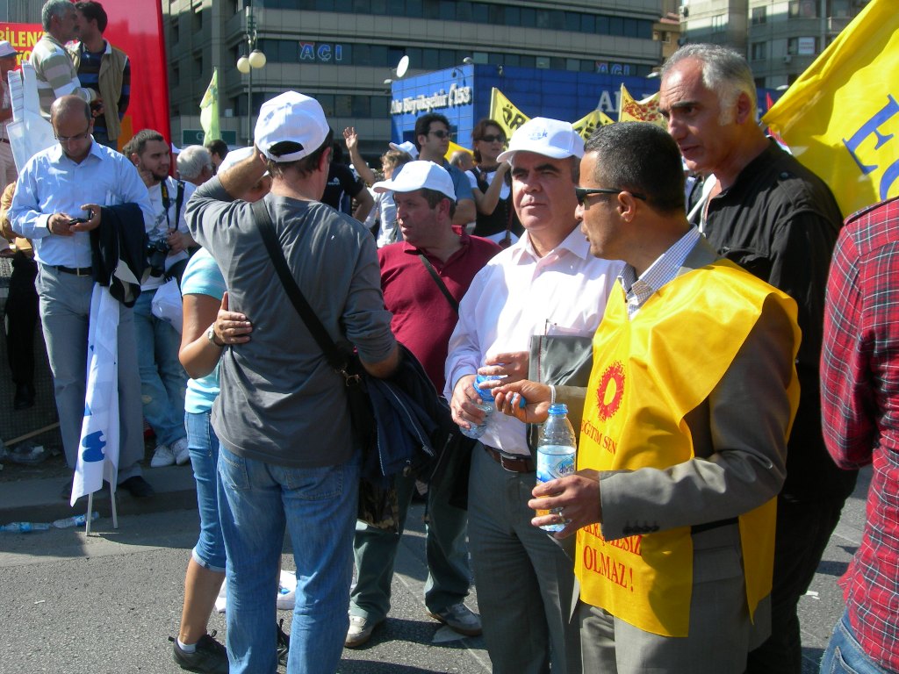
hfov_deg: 49.0
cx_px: 450
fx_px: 987
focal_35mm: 38
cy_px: 337
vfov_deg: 37.7
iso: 50
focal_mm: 7.8
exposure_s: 1/280
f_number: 4.8
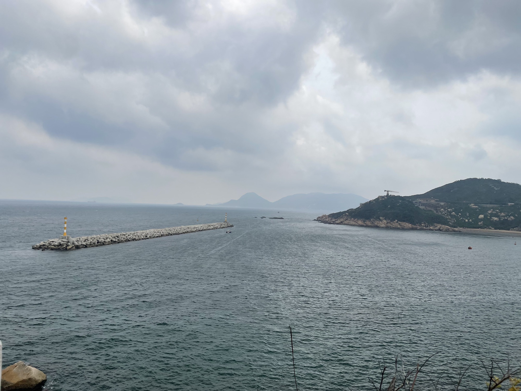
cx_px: 260
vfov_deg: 53.1
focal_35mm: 26
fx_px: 391
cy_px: 196
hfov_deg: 67.3
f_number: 1.6
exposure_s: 1/6897
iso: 32
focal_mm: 4.2
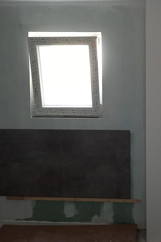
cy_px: 89
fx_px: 362
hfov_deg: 24.4
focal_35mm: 54
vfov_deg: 36.6
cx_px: 140
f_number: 1.8
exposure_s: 1/25
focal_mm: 4.65
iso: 640
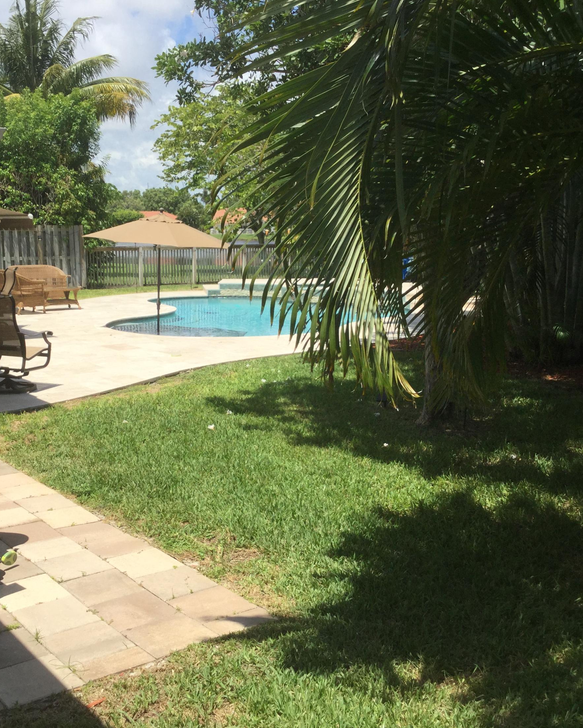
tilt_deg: -9.5
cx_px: 221
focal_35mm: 41
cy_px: 369
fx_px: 884
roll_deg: -0.1
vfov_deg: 44.8
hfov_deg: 36.3
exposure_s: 1/1314
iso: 25
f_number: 2.4
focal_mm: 3.3
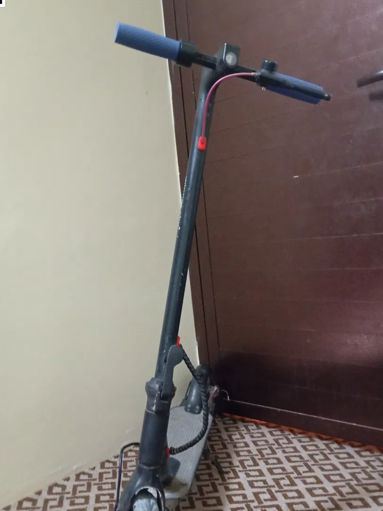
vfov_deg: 52.5
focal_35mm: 35
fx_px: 517
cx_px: 166
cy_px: 281
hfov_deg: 40.6
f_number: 1.8
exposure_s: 1/16.7
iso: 4770
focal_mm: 4.27
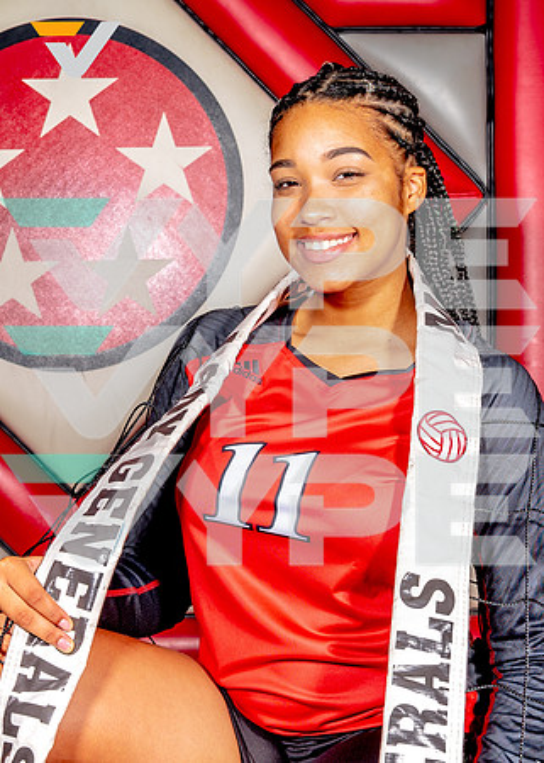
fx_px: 1365
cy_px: 382
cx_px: 282
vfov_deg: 31.2
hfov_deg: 22.5
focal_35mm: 63
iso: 100
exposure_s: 1/125
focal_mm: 43
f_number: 8
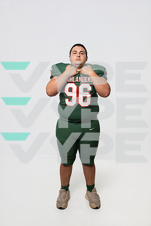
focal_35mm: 34
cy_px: 113
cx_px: 76
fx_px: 216
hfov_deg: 38.5
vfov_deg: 55.2
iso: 500
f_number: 8
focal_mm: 34.4
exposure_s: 1/160
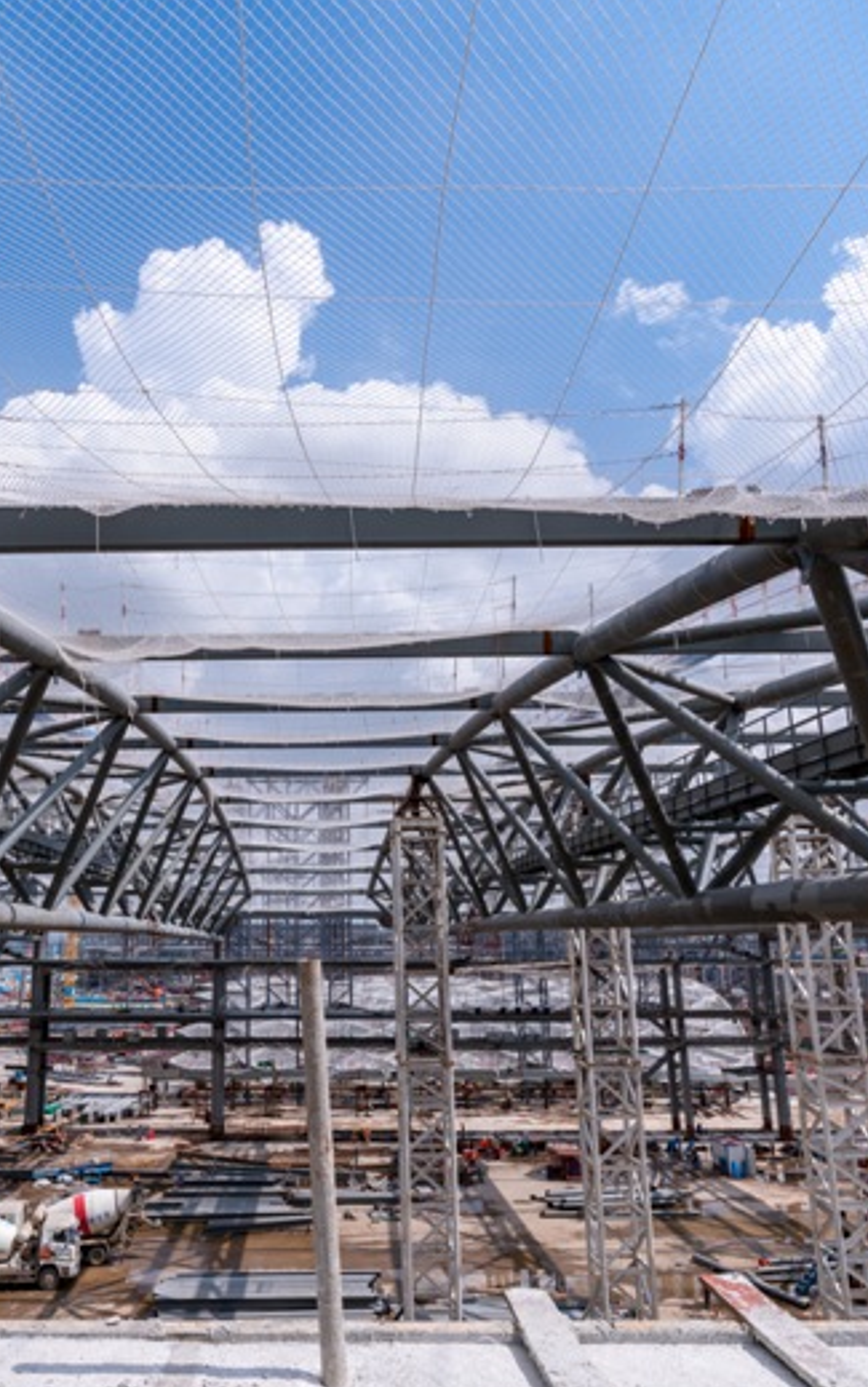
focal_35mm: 25
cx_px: 304
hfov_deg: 48.7
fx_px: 945
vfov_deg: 72.5
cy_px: 702
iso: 100
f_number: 11
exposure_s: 1/160
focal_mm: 16
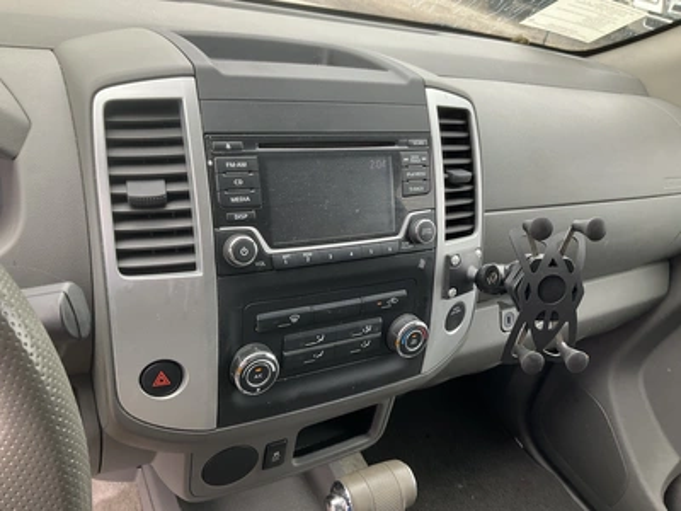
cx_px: 340
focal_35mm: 29
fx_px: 571
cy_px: 256
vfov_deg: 48.2
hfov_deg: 61.7
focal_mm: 3
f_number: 1.8
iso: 25
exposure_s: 1/122
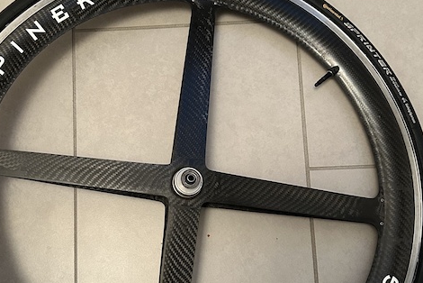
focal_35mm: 46
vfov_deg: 29.2
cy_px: 172
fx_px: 541
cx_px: 161
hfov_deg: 42.4
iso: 250
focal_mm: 5.7
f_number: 1.5
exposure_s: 1/60
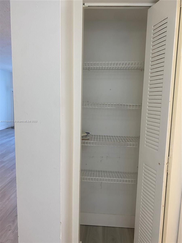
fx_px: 182
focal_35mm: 26
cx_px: 91
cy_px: 122
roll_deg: -4.1
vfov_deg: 67.3
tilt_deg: -5.8
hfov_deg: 53.1
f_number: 1.8
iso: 80
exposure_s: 1/60
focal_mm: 4.25
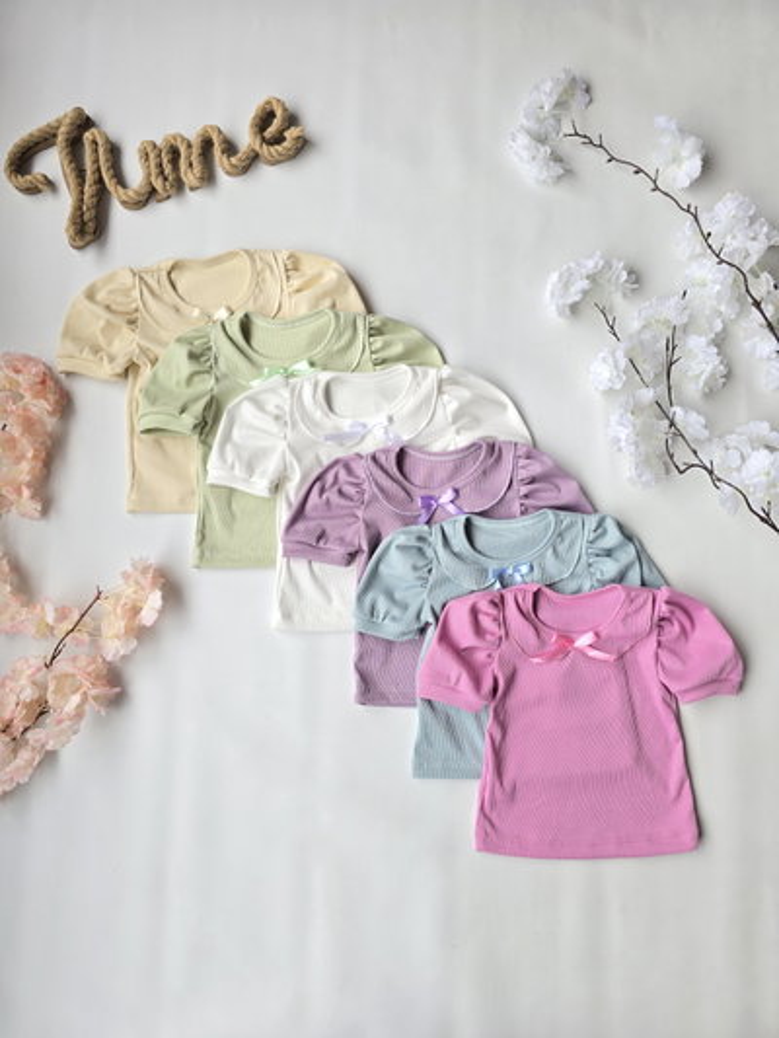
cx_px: 390
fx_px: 690
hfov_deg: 58.9
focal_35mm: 23
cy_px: 519
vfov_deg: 73.9
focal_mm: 6.3
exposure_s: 1/180
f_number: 1.7
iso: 50
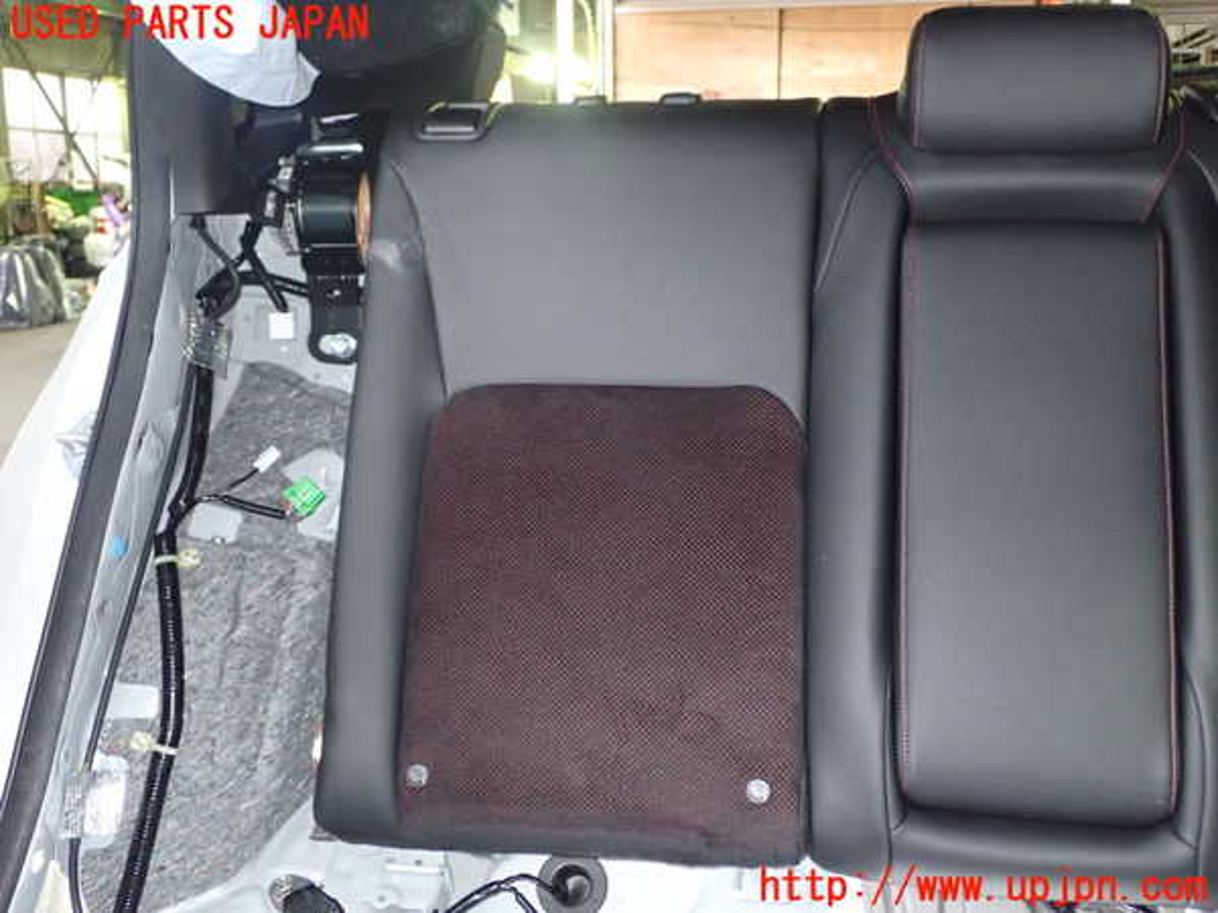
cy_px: 456
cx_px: 609
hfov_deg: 49.0
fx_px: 1337
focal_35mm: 38
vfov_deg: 37.7
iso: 800
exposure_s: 1/40
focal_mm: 6.83
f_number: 2.7
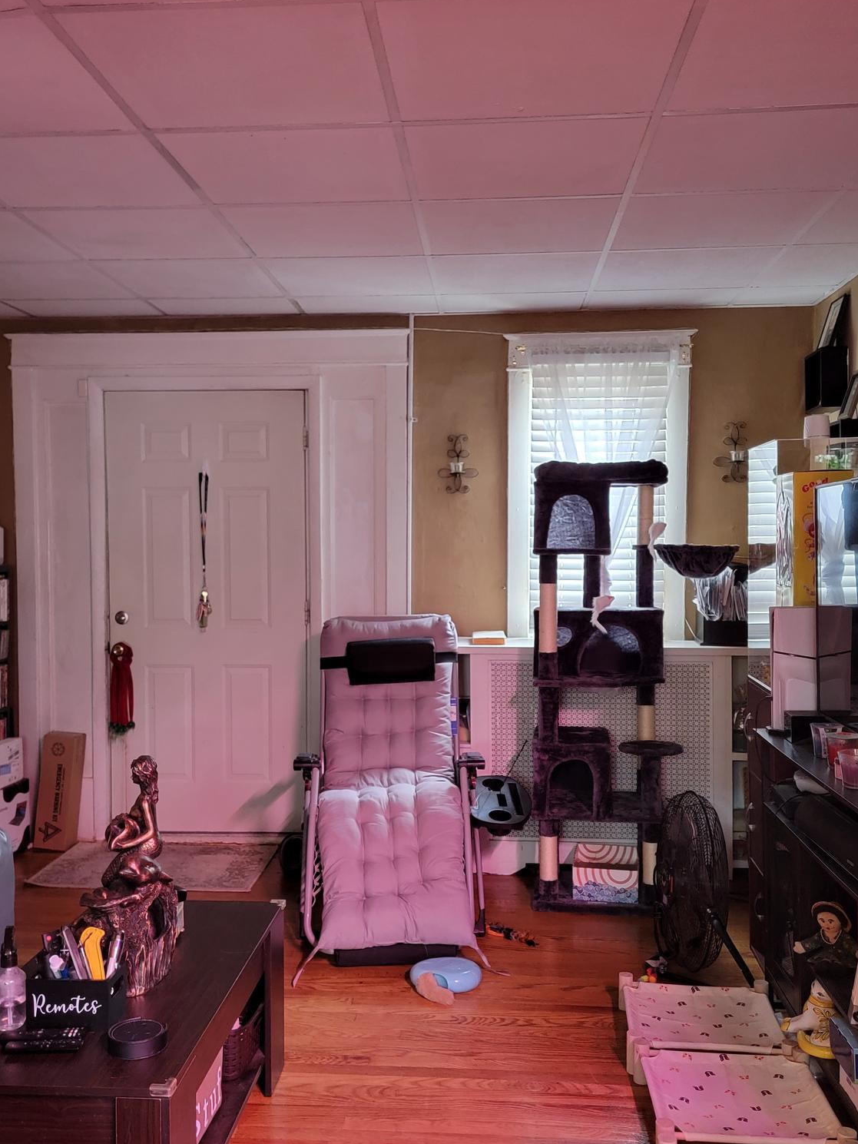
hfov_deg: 42.9
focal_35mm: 33
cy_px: 580
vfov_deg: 55.3
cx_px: 417
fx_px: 1090
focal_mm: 6.7
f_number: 1.8
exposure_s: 1/40
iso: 500
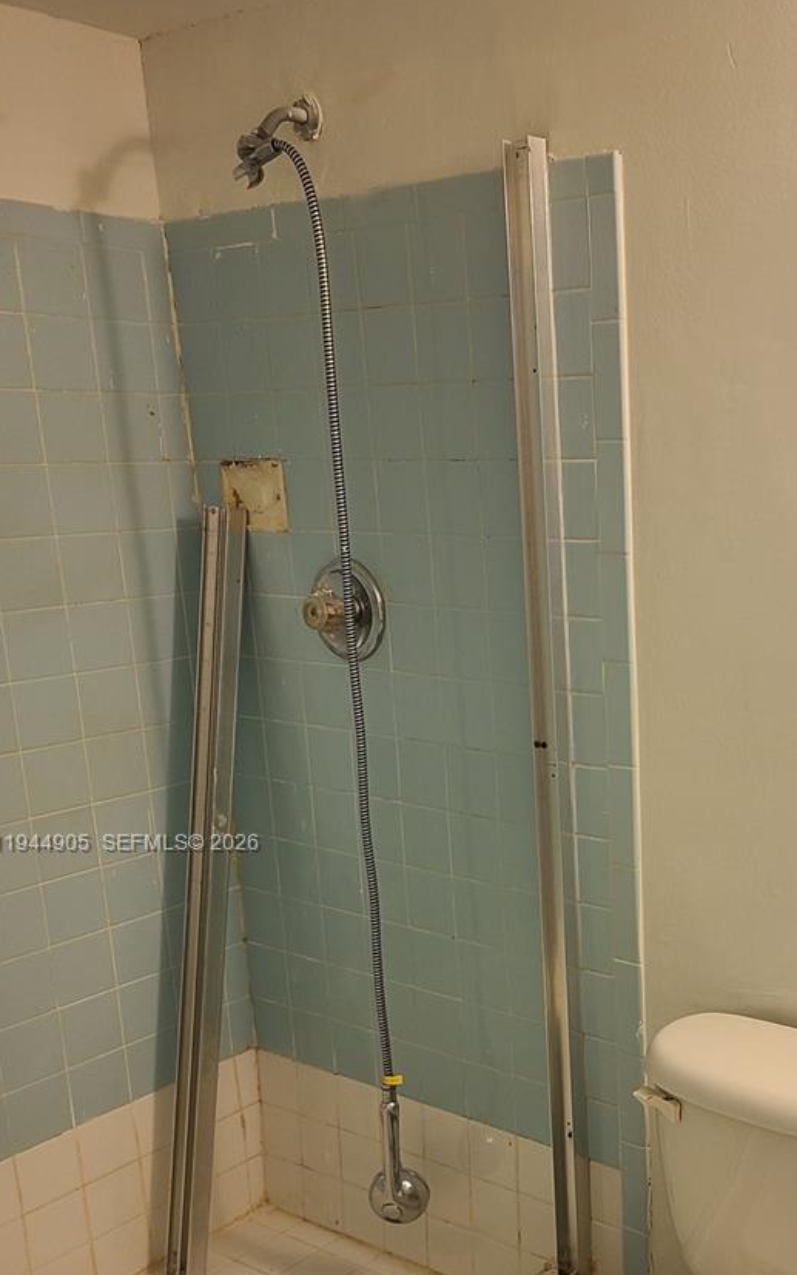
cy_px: 845
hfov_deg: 31.0
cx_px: 668
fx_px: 1390
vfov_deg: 48.5
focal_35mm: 40
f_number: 1.8
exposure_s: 1/60
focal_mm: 5.4
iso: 80
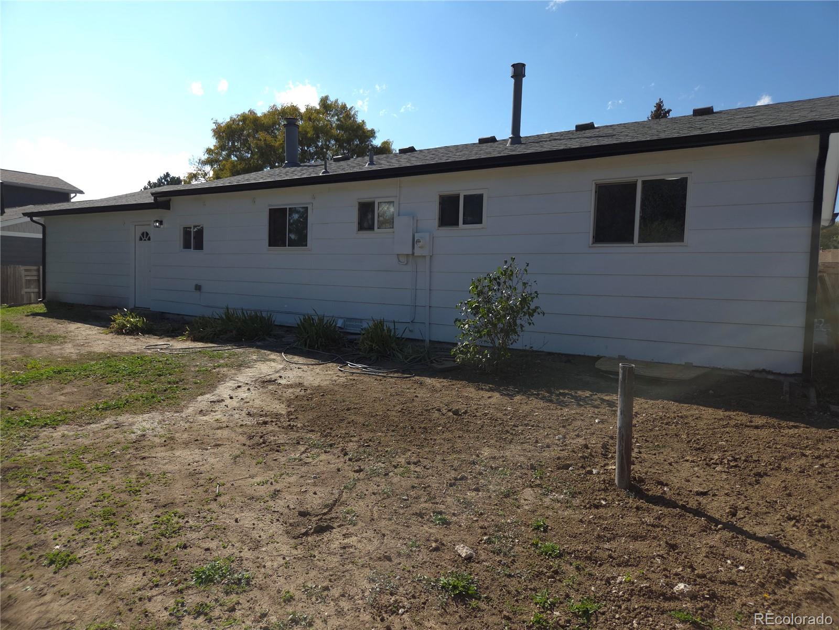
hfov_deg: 73.9
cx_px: 420
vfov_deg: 58.9
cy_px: 315
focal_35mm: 23
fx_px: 557
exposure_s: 1/2256
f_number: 1.8
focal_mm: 5.4
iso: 50
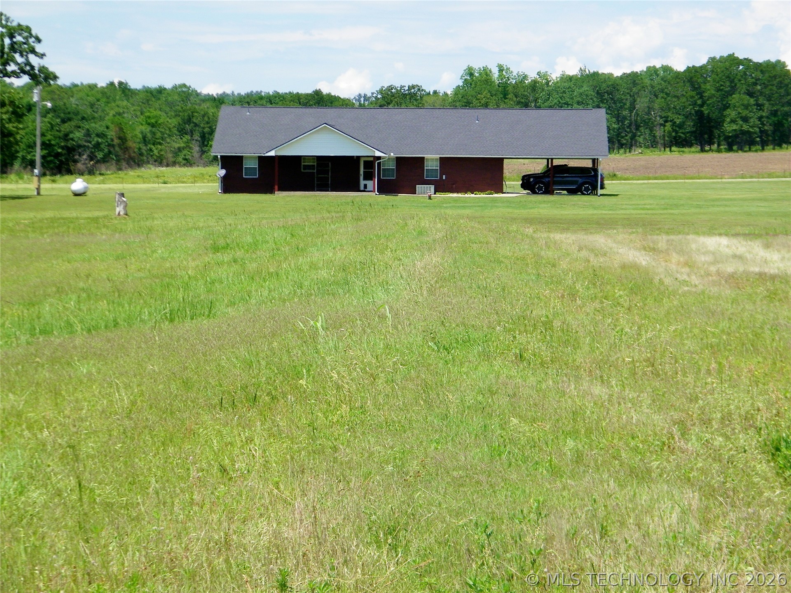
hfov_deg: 19.4
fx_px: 2308
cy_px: 296
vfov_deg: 14.6
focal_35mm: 101
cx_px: 396
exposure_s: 1/160
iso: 80
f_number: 9.2
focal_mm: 17.9
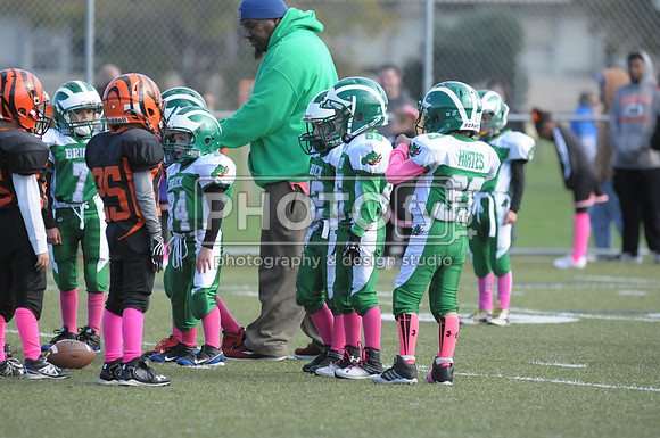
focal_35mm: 420
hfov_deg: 4.9
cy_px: 219
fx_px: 7689
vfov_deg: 3.3
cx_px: 330
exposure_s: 1/3200
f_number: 4
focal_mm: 280
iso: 1600
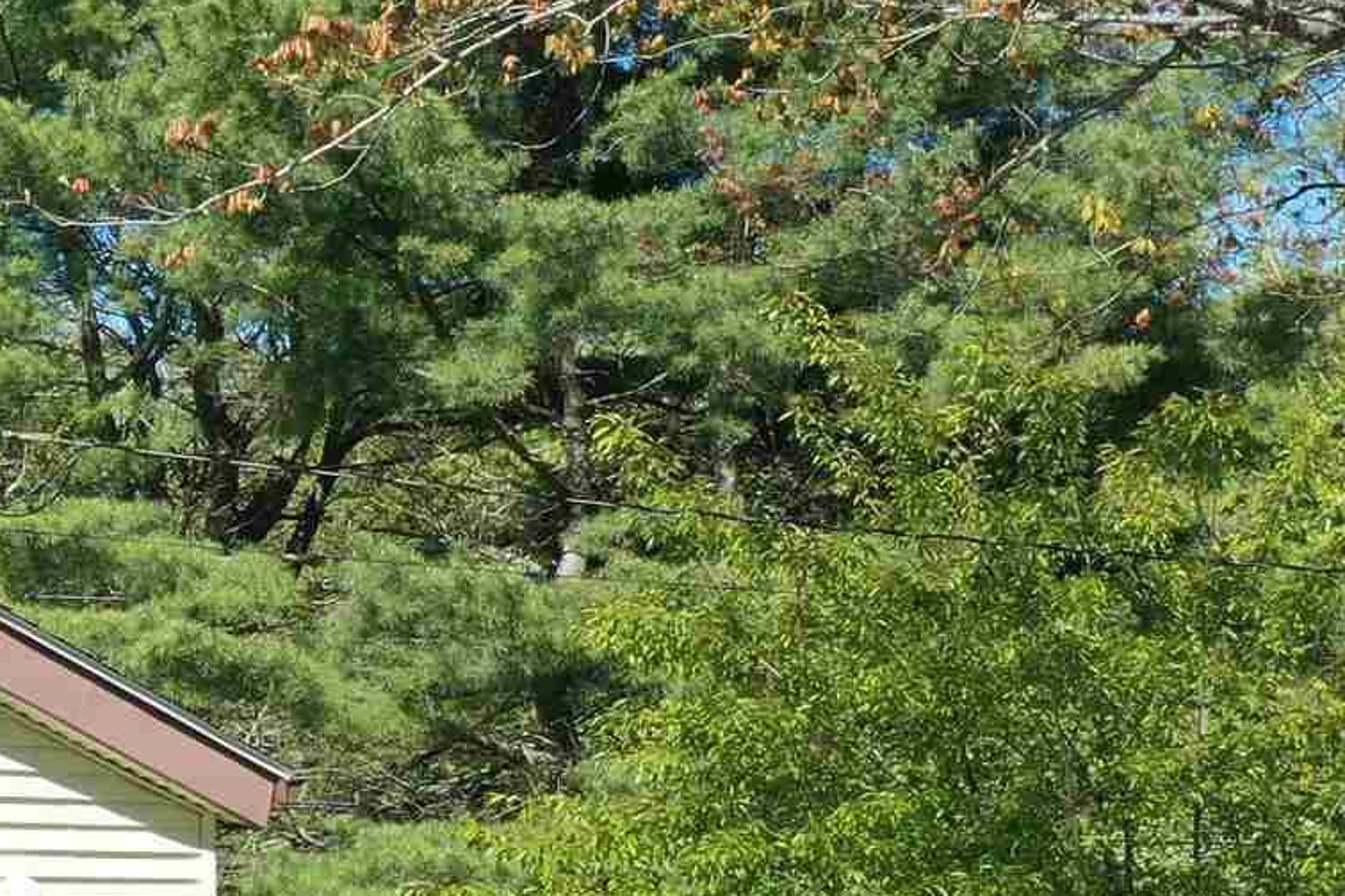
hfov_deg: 16.1
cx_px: -816
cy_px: 848
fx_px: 4258
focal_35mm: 114
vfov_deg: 11.9
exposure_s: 1/320
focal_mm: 10.26
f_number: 5
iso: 100
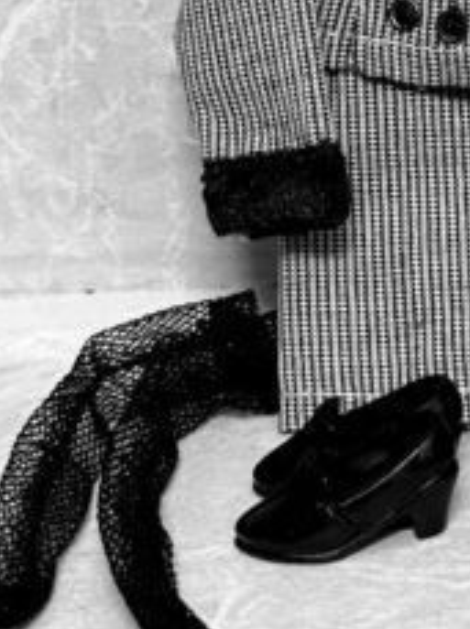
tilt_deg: -16.4
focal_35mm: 42
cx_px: 377
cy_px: 192
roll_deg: +1.6
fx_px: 762
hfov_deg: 33.3
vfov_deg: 44.0
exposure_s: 1/143
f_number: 1.78
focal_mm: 6.86
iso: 64
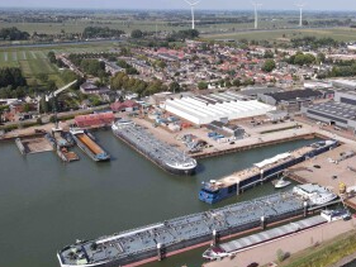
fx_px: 422
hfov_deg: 44.1
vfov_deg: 35.2
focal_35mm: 41
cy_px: 125
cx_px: 272
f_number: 2.8
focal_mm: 4.5
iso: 100
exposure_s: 1/640
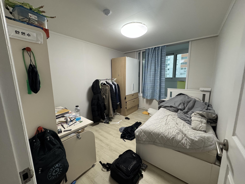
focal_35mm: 14
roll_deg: +1.1
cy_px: 92
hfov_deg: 102.1
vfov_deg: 85.7
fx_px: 99
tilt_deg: -8.7
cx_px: 122
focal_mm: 2.22
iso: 250
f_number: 2.2
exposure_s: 1/99
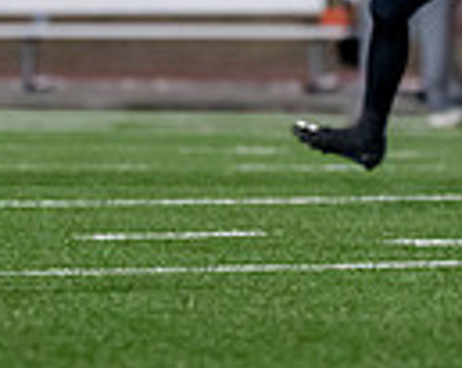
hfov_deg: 2.1
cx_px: 462
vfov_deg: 1.7
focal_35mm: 906
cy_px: -259
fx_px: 12379
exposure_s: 1/1250
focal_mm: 153
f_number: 2.8
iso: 3200
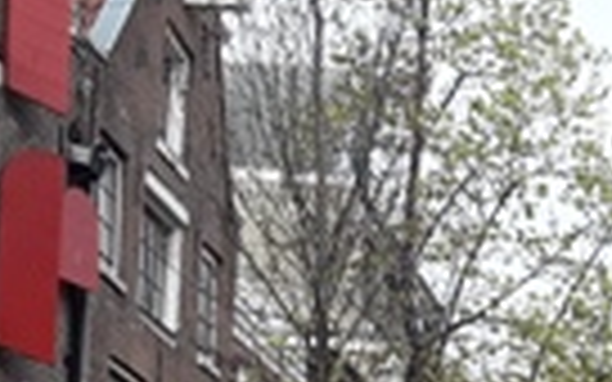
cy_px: 890
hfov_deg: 13.9
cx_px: 848
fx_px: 2385
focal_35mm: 143
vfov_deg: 8.4
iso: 40
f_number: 1.9
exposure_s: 1/858
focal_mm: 2.9
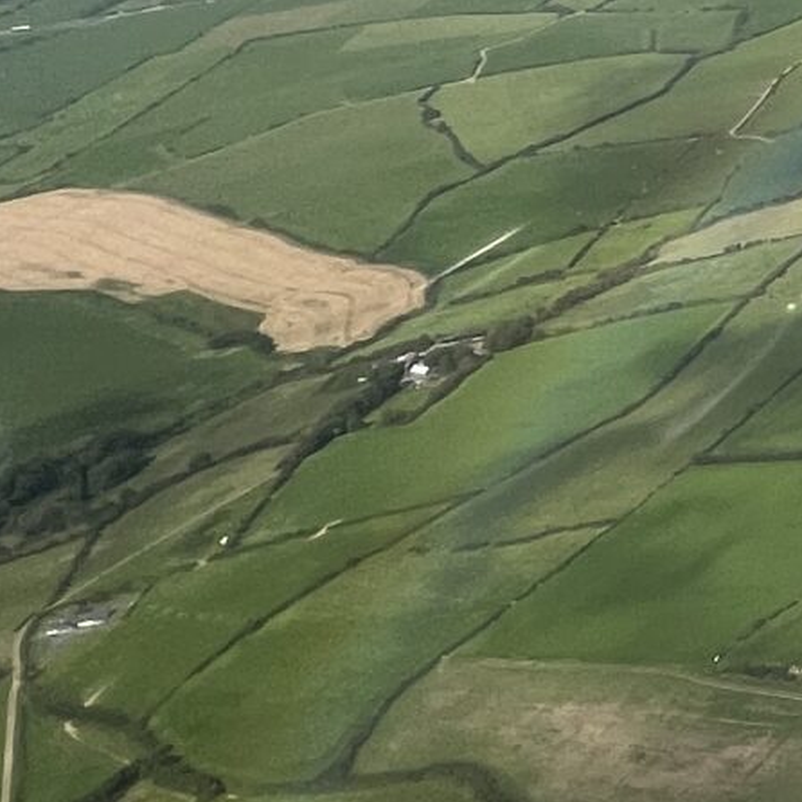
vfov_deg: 23.7
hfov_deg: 15.9
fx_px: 1730
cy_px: -176
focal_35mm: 66
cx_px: 1825
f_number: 1.8
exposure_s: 1/1597
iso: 32
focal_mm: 1.57
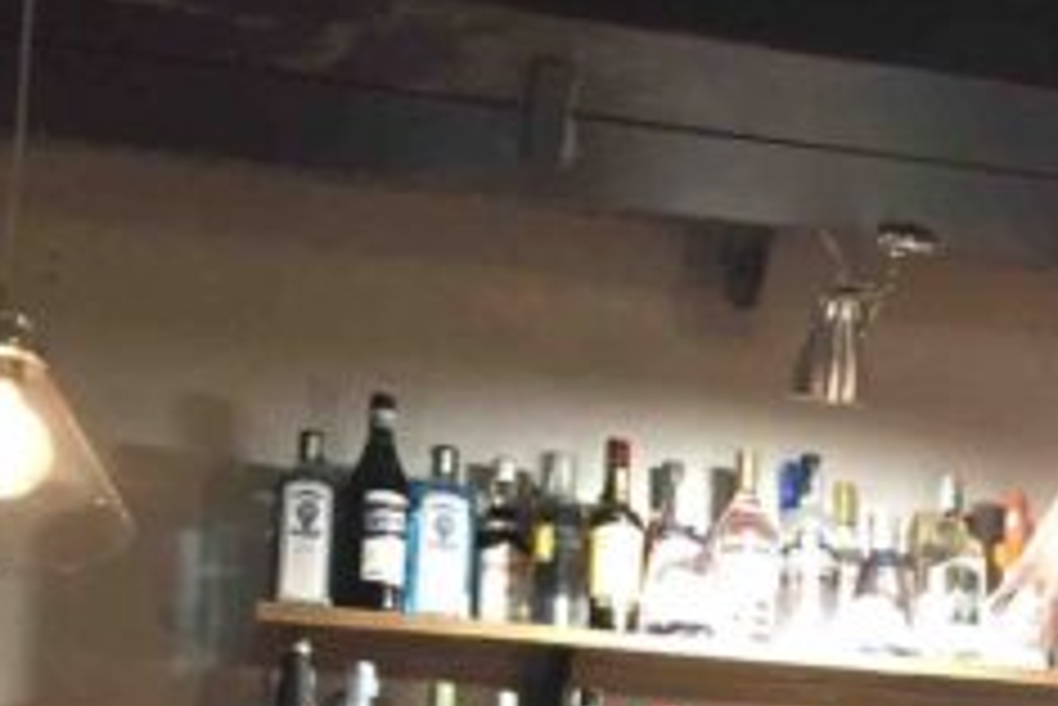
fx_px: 3205
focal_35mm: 109
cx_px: 1495
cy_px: 836
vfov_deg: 12.3
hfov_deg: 17.2
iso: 250
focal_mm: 4.15
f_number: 2.2
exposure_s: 1/20
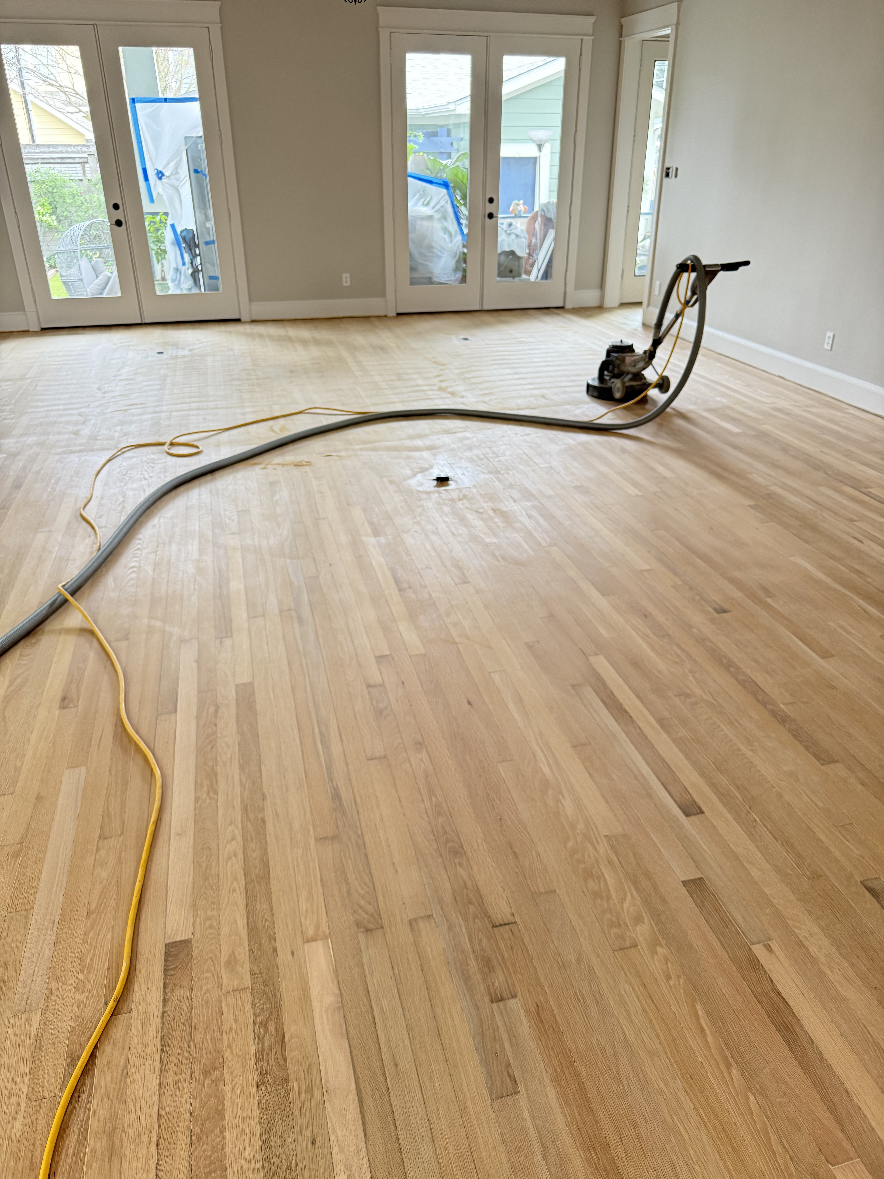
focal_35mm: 24
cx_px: 442
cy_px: 590
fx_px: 817
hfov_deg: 56.8
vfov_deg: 71.6
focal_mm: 6.76
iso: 320
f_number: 1.78
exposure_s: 1/60
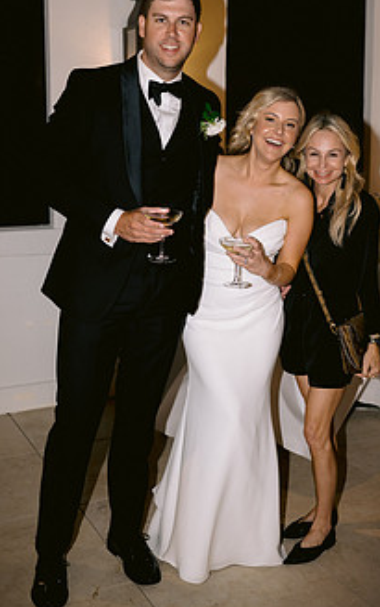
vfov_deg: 40.9
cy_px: 246
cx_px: 230
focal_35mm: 49
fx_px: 812
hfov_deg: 26.3
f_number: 2.8
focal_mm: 35
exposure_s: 1/160
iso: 400
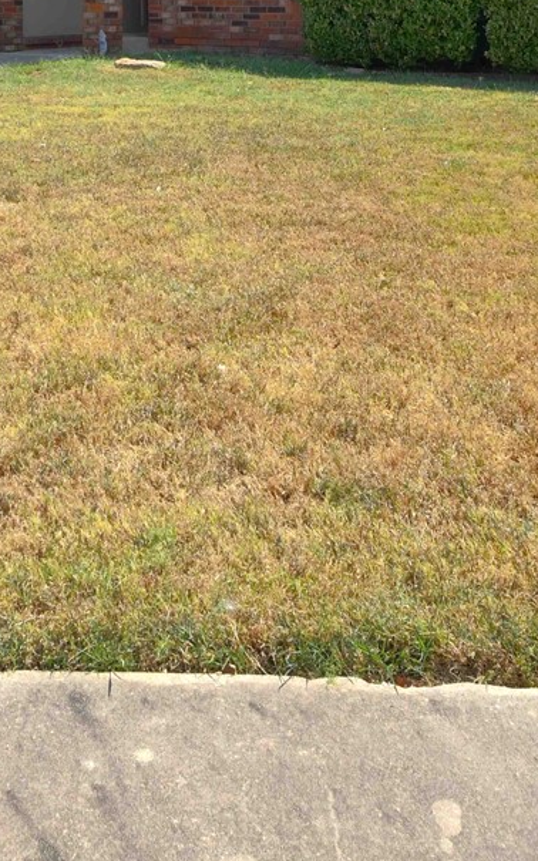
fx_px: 1126
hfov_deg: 26.5
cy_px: 36
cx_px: 122
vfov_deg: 38.1
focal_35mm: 48
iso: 500
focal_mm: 14
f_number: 16
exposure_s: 1/640
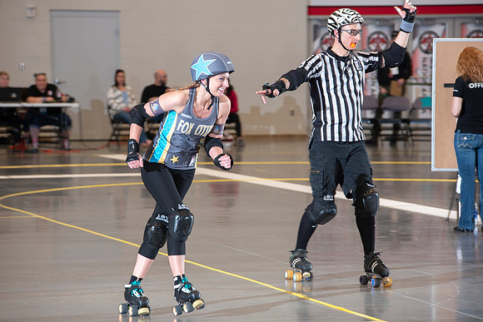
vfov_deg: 7.4
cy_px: 161
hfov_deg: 11.1
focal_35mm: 185
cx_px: 242
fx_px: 2483
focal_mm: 185
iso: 640
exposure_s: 1/160
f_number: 5.6
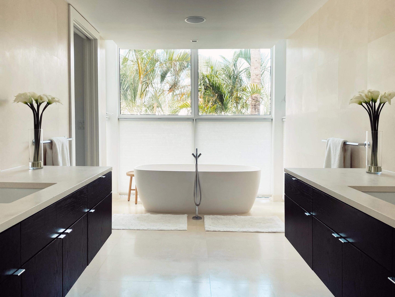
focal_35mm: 26
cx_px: 198
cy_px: 148
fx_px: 297
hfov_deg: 67.3
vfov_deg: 53.1
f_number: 1.8
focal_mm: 4.25
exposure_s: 1/122
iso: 40
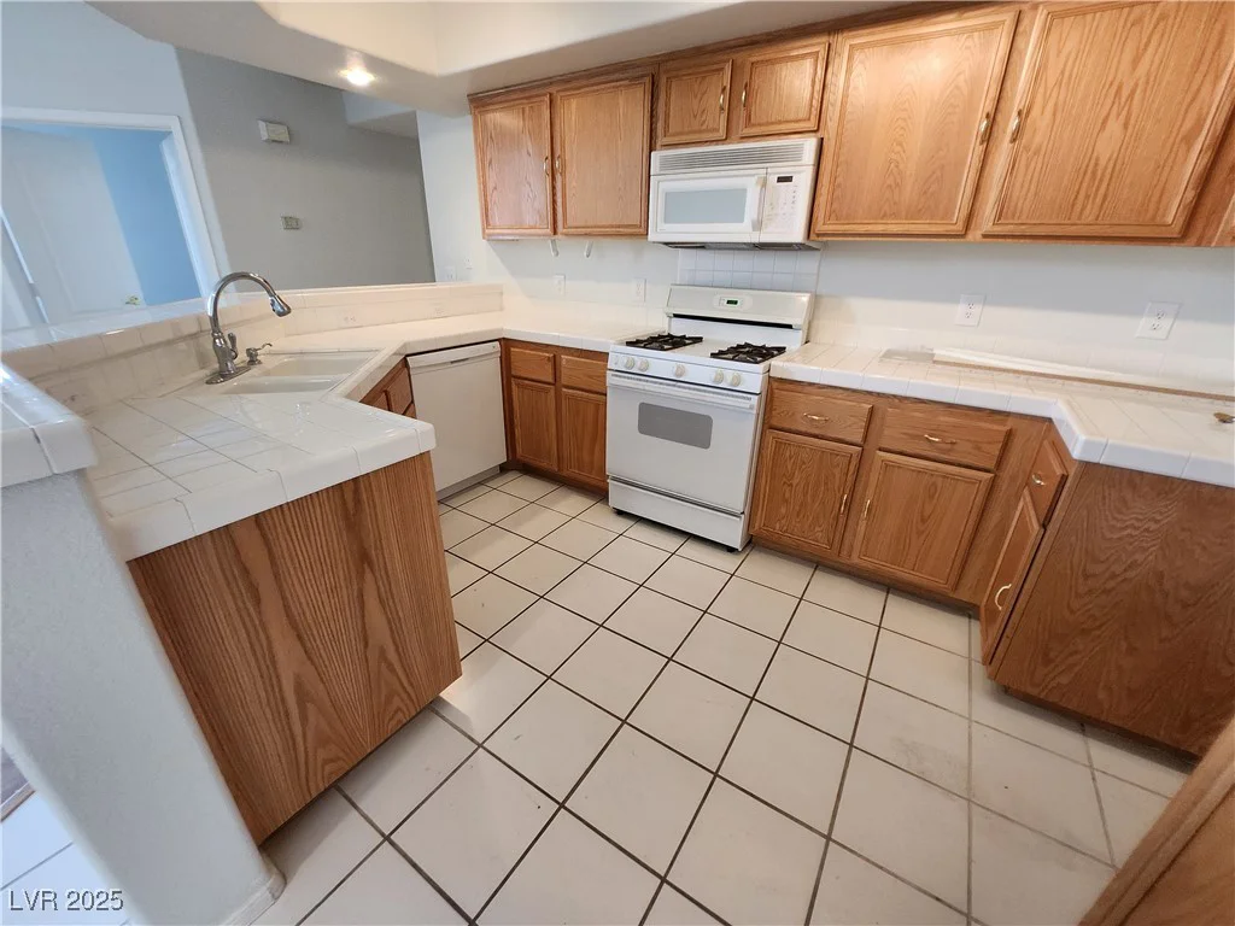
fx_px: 464
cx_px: 618
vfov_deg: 89.9
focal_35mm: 13
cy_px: 463
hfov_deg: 106.2
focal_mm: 1.7
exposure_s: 1/60
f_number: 2.2
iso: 320
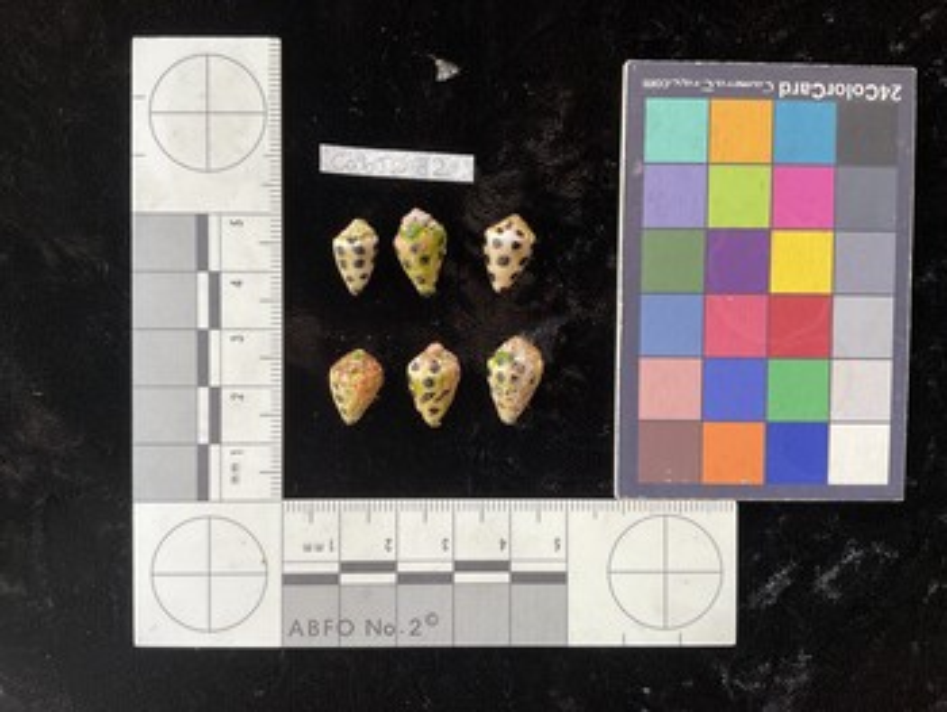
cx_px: 474
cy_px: 356
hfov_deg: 61.6
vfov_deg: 48.3
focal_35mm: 29
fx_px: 794
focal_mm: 3
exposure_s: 1/60
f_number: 1.8
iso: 40
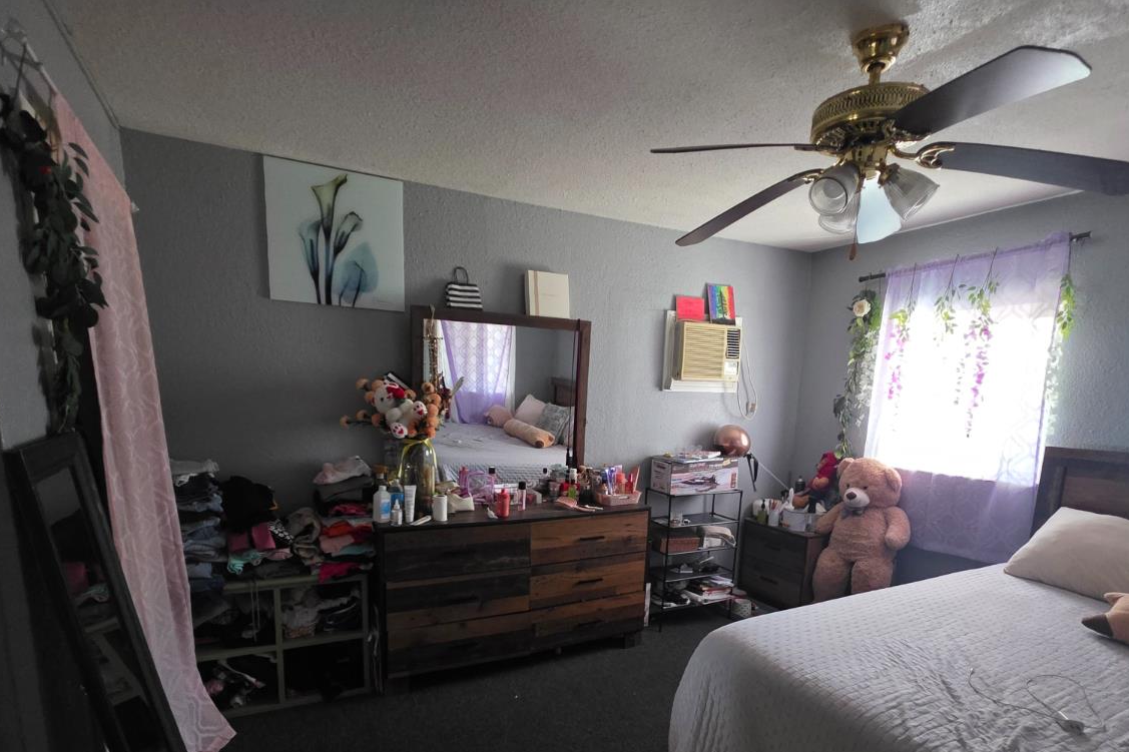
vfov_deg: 65.7
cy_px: 497
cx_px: 562
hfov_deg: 90.0
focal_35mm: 18
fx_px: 564
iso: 1250
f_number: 1.9
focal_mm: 2.2
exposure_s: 1/60
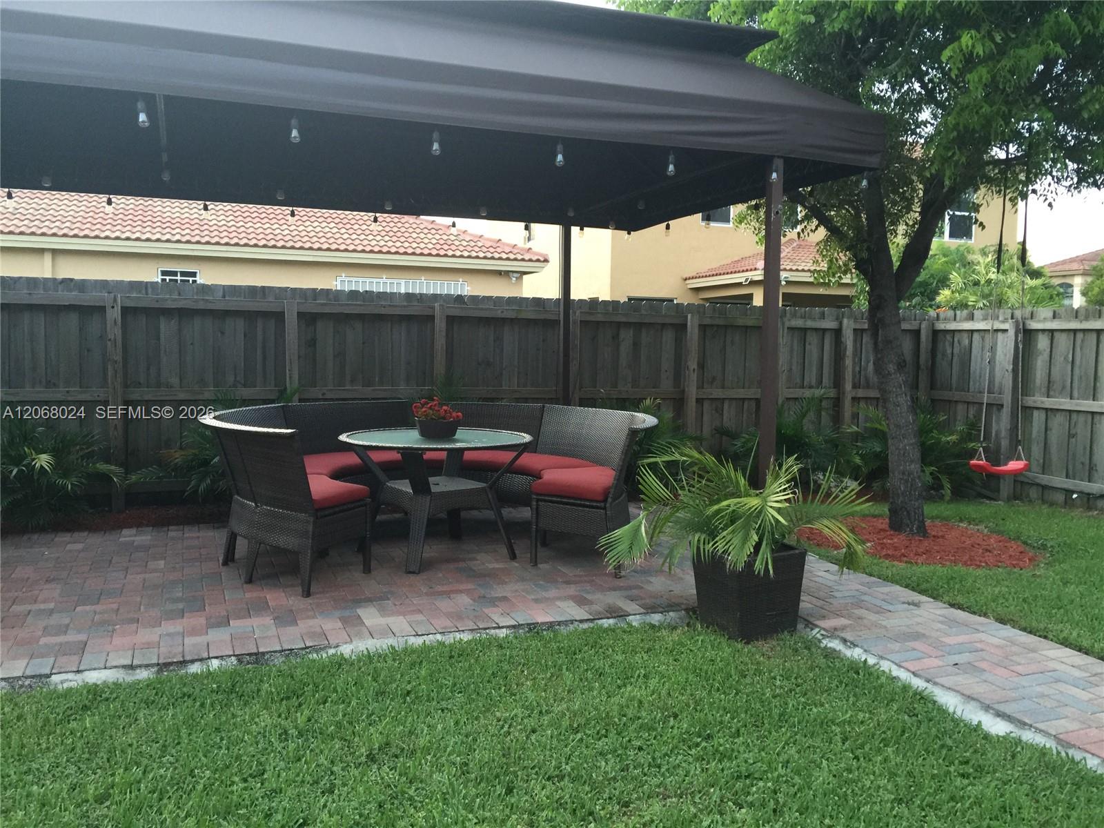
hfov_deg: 61.7
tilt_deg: -3.5
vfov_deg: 48.2
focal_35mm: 29
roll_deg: -1.7
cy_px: 414
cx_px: 552
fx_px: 925
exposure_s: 1/30
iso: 50
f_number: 2.2
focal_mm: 4.15
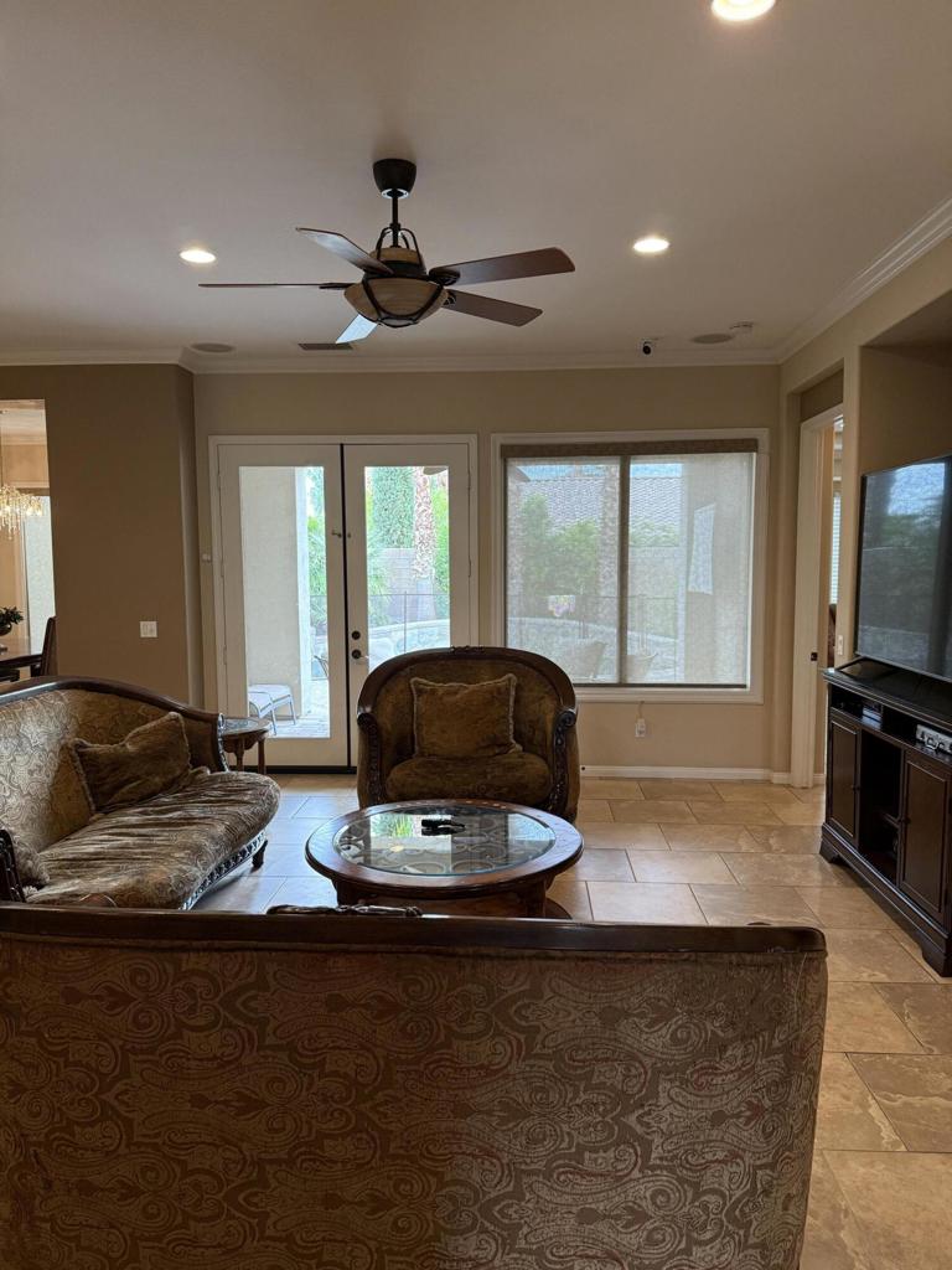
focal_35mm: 24
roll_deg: +0.3
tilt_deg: -4.8
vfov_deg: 71.6
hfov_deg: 56.8
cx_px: 476
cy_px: 635
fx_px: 880
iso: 400
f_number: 1.78
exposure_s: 1/120
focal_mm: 6.76
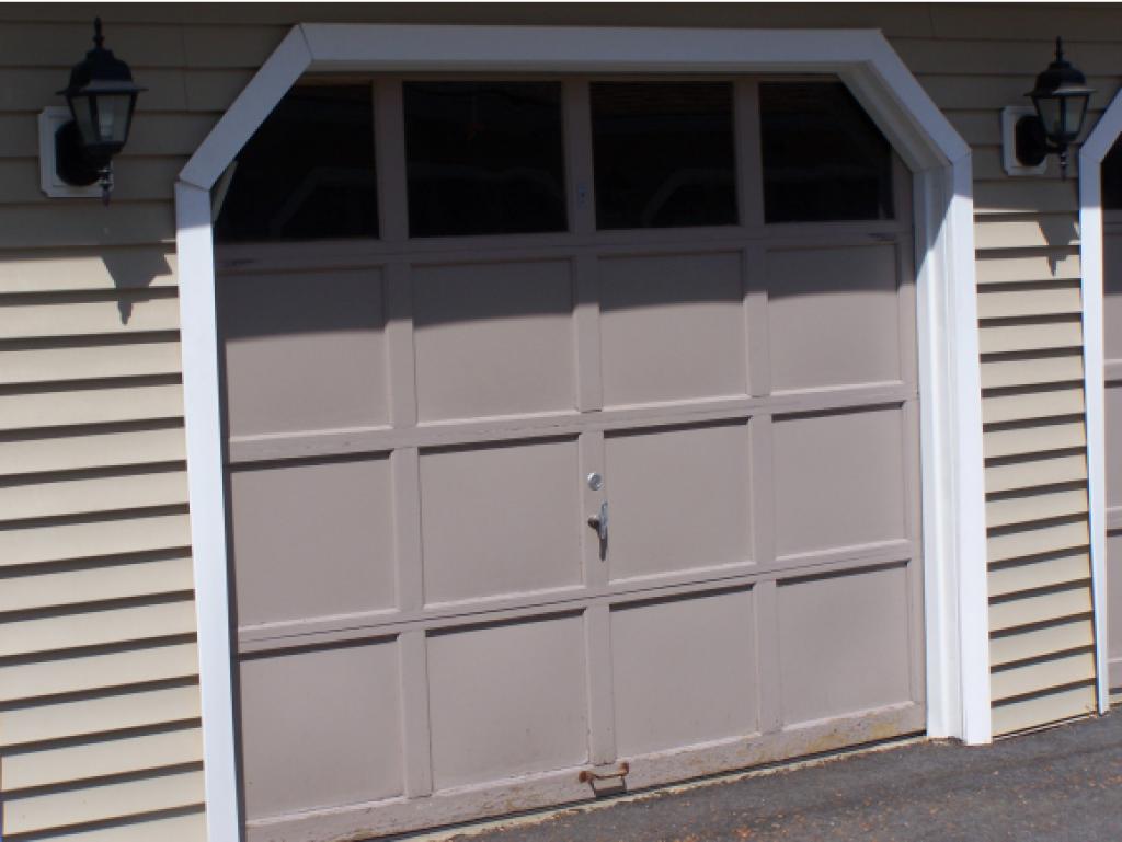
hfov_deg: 23.8
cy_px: 421
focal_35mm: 82
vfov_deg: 18.0
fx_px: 2659
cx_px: 561
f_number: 4.5
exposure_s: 1/750
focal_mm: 13.7
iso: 80
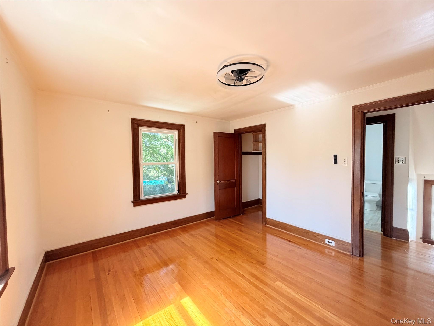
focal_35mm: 14
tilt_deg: +1.6
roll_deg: +0.7
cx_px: 217
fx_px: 176
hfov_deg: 102.1
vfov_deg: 85.7
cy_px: 163
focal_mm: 2.22
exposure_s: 1/121
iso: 200
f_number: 2.2
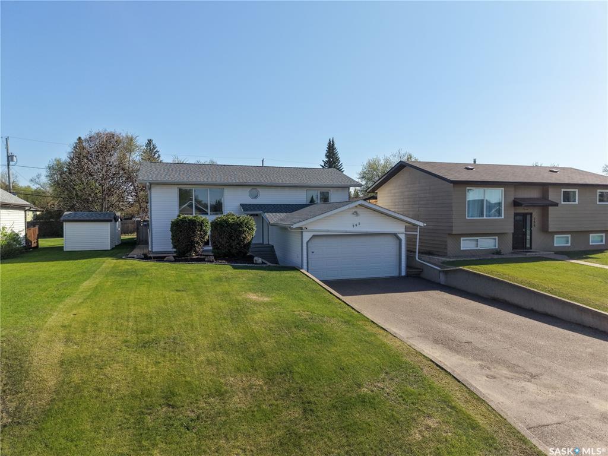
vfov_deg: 56.8
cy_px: 228
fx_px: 422
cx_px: 304
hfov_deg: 71.6
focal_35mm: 24
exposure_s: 1/6400
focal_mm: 8.67
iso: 310
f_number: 1.8
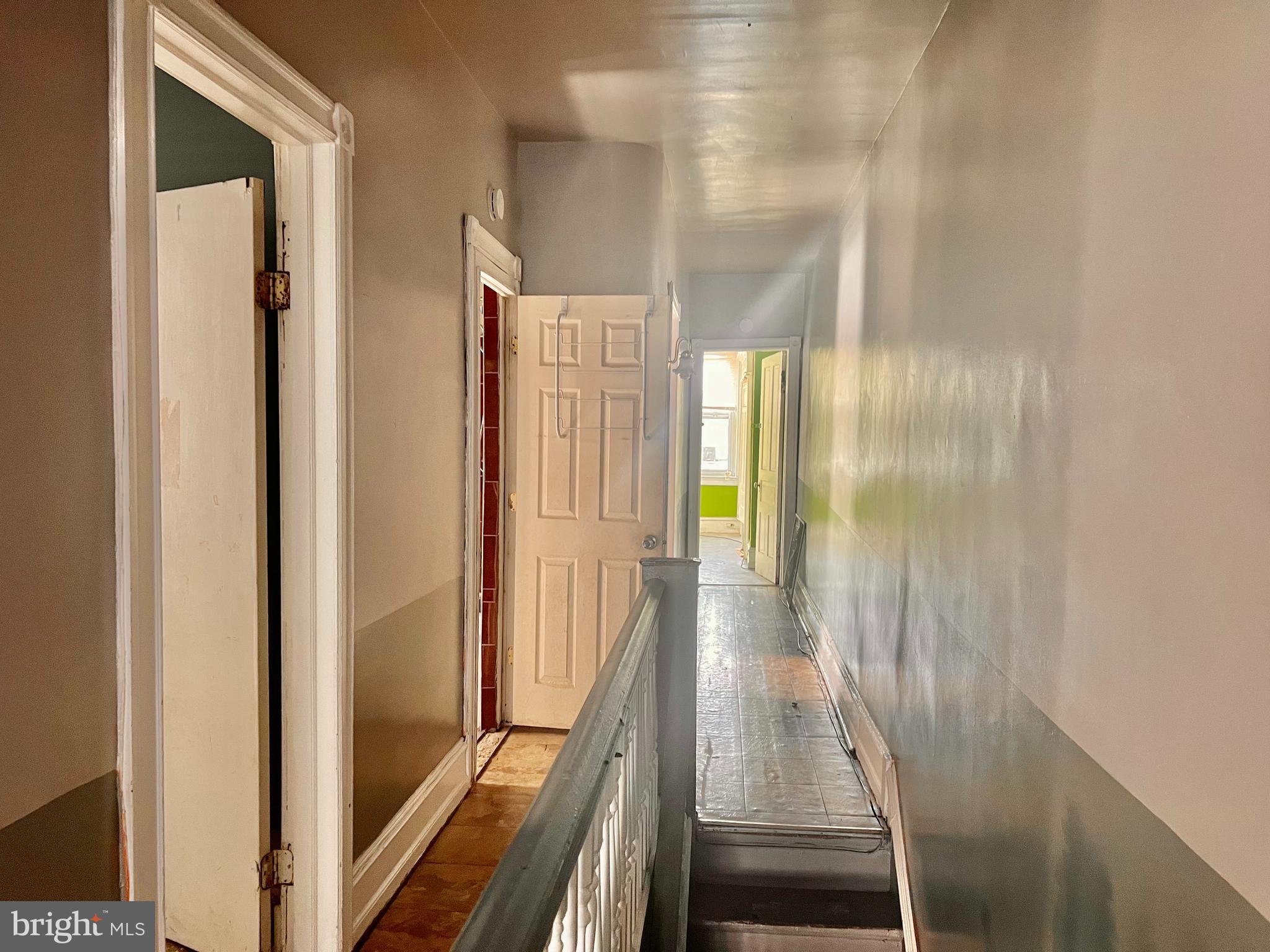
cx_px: 635
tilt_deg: -3.9
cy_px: 476
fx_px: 954
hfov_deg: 67.3
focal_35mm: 26
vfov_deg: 53.1
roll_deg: -0.6
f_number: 1.5
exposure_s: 1/60
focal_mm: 5.7
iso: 160
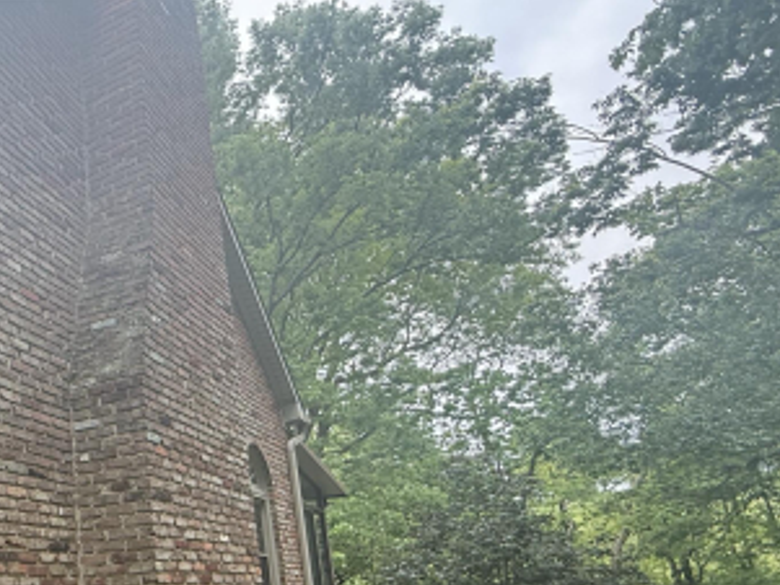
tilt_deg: +15.7
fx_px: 699
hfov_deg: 50.0
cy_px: 414
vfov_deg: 44.4
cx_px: 43
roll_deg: +2.8
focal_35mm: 31
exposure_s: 1/180
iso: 64
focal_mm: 2.22
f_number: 2.2
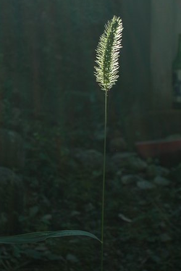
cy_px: 122
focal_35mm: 103
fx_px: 776
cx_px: 103
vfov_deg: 19.8
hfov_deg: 13.3
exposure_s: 1/430
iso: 100
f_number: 4.8
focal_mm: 21.4
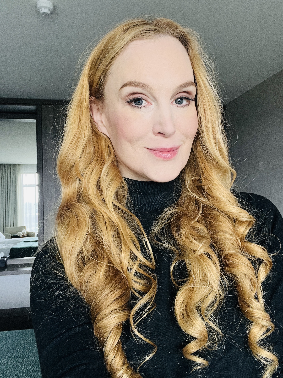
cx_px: 142
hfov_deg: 46.8
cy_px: 189
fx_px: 327
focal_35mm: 30
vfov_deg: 60.0
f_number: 2.2
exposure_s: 1/60
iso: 100
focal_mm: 2.71
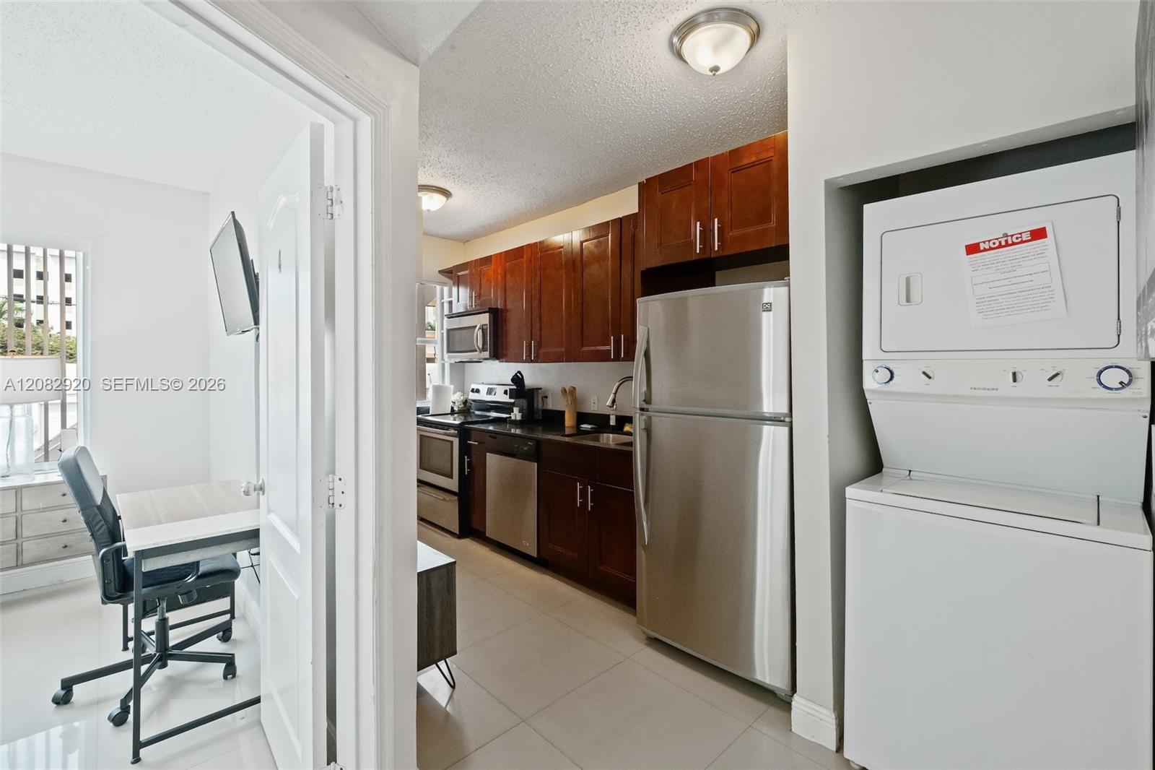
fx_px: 481
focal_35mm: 15
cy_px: 385
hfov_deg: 100.4
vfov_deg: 77.3
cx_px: 578
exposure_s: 1/30
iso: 1600
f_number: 8
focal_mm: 10
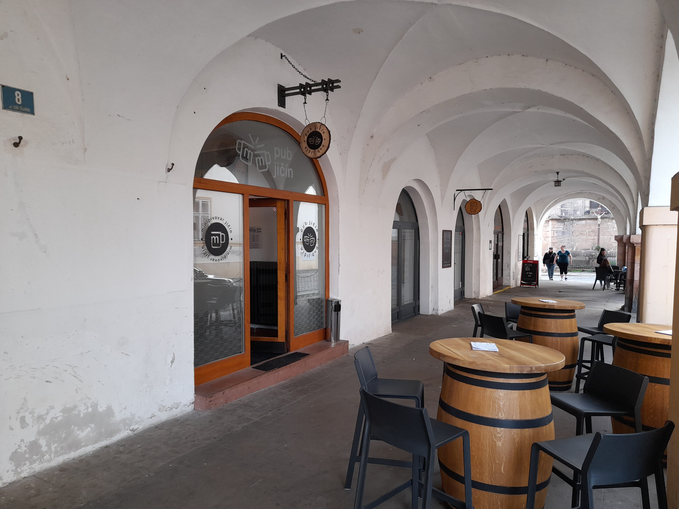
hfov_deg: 69.4
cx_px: 340
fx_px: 490
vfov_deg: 54.9
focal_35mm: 25
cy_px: 254
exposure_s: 1/50
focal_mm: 4.6
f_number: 2
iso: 100
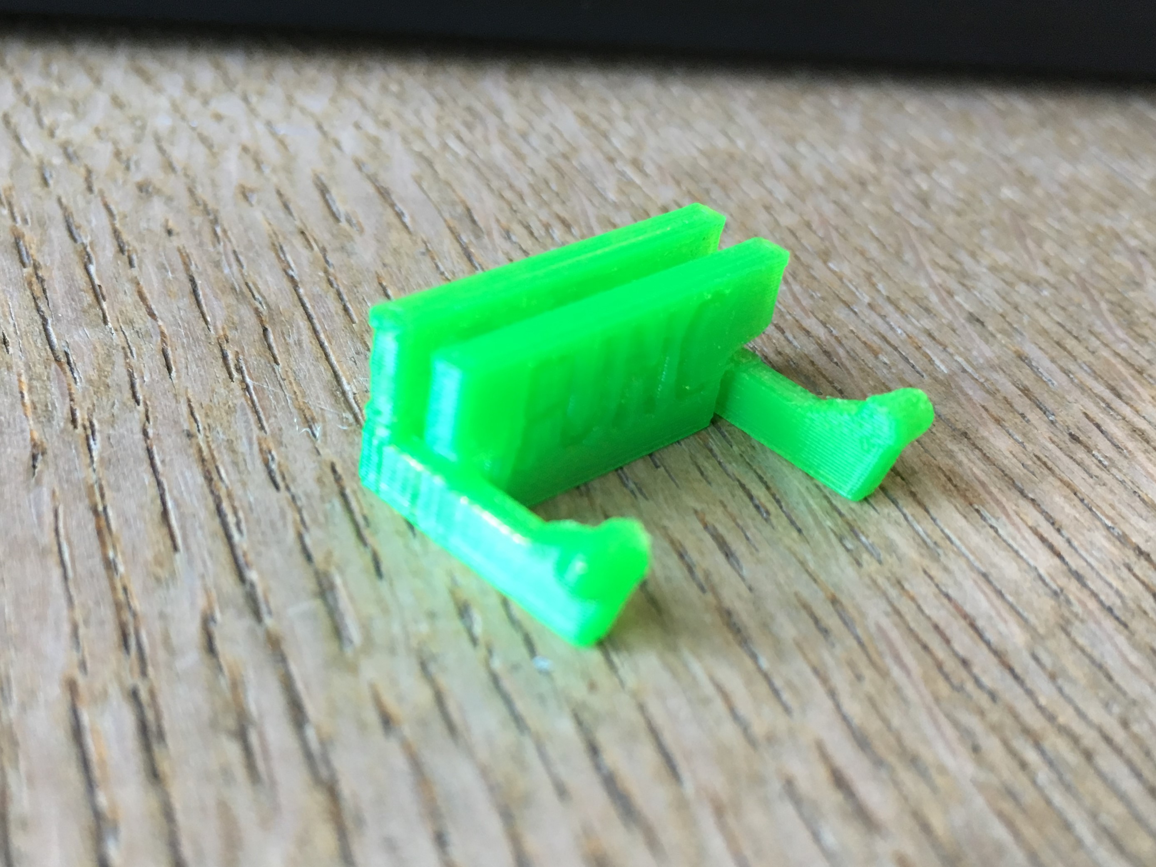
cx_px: 578
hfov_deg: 61.7
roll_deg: -5.8
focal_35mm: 29
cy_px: 434
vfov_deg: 48.2
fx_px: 968
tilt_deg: -36.1
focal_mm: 4.15
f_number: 2.2
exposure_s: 1/33
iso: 125
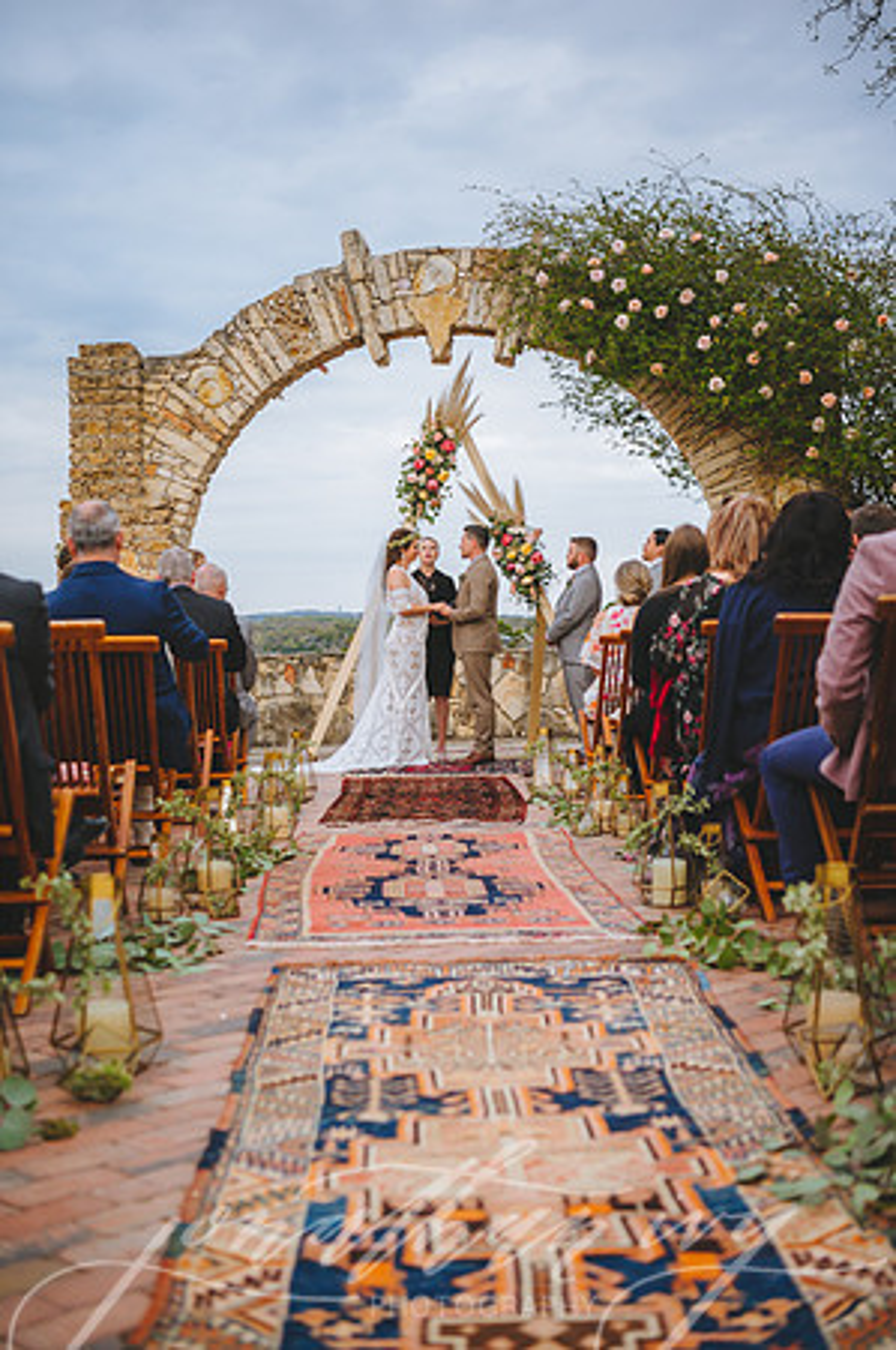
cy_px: 675
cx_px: 448
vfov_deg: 42.8
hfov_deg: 29.2
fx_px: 1721
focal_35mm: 46
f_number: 2.8
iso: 800
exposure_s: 1/1600
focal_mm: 46
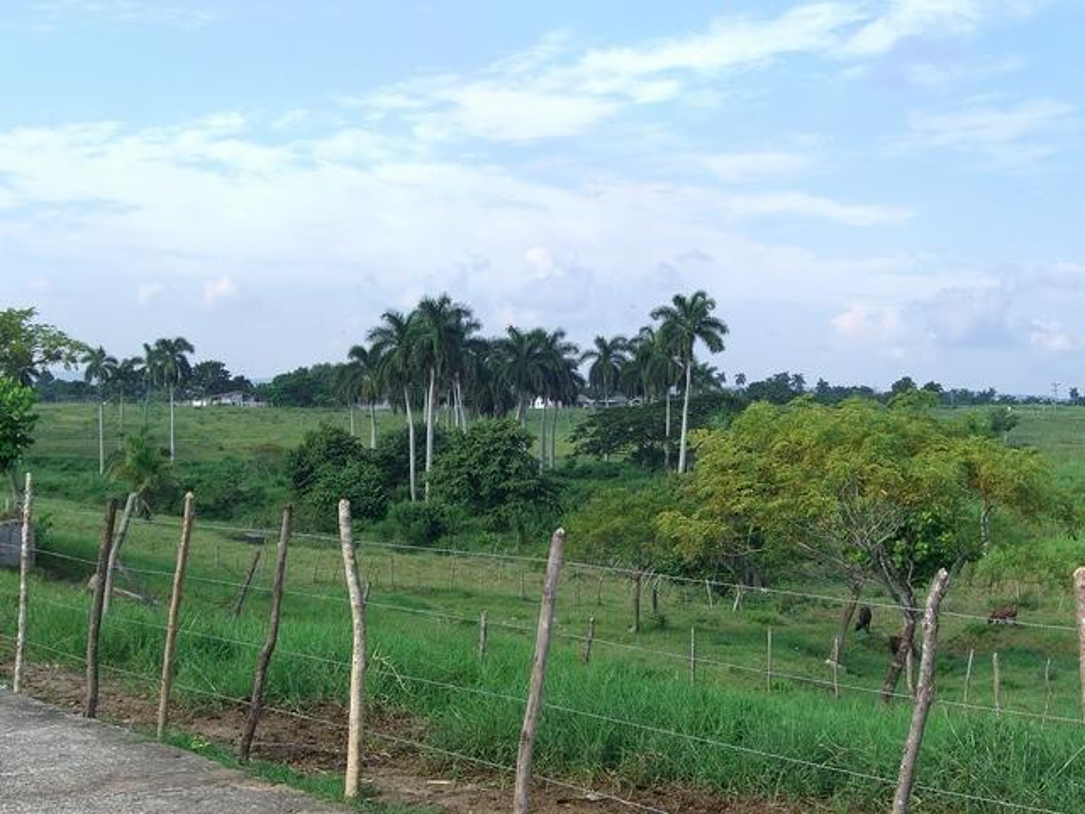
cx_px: 542
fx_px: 1787
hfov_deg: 33.8
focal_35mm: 57
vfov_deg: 25.7
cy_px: 407
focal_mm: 11.8
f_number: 5
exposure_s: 1/200
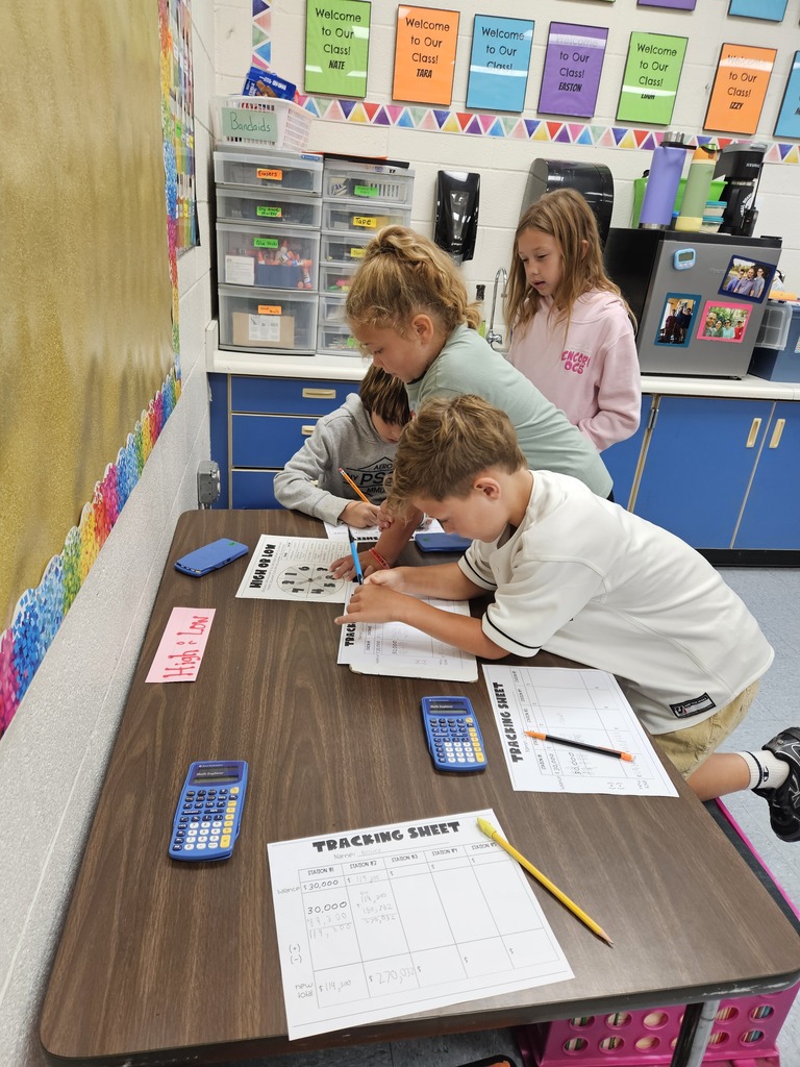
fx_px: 709
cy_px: 534
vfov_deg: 73.9
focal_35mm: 23
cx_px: 400
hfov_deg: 58.9
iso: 160
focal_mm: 5.4
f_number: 1.8
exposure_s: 1/120
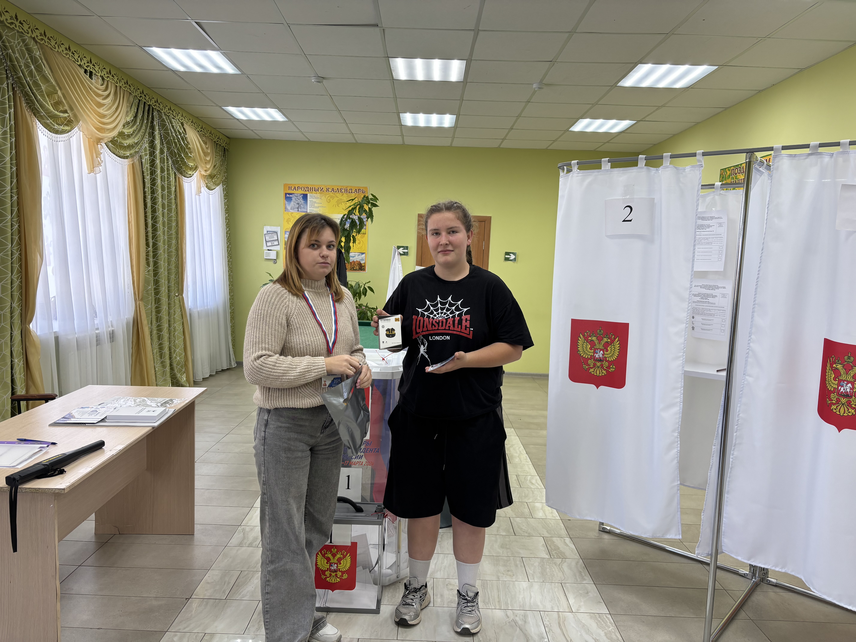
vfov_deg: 53.1
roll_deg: -1.6
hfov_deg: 67.3
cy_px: 321
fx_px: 643
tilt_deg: -4.5
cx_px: 428
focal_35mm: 26
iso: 64
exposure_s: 1/121
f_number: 1.6
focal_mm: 5.96
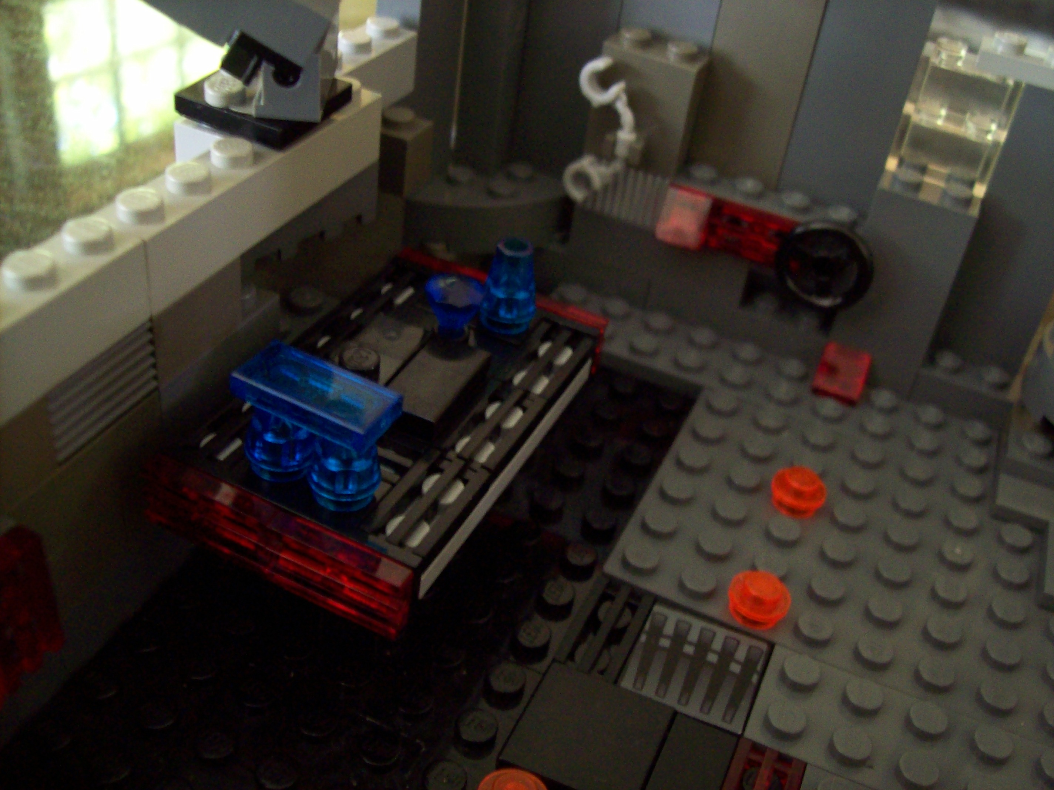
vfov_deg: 39.6
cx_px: 527
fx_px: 1096
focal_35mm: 36
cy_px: 395
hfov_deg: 51.4
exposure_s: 1/4
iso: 200
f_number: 2.7
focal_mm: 6
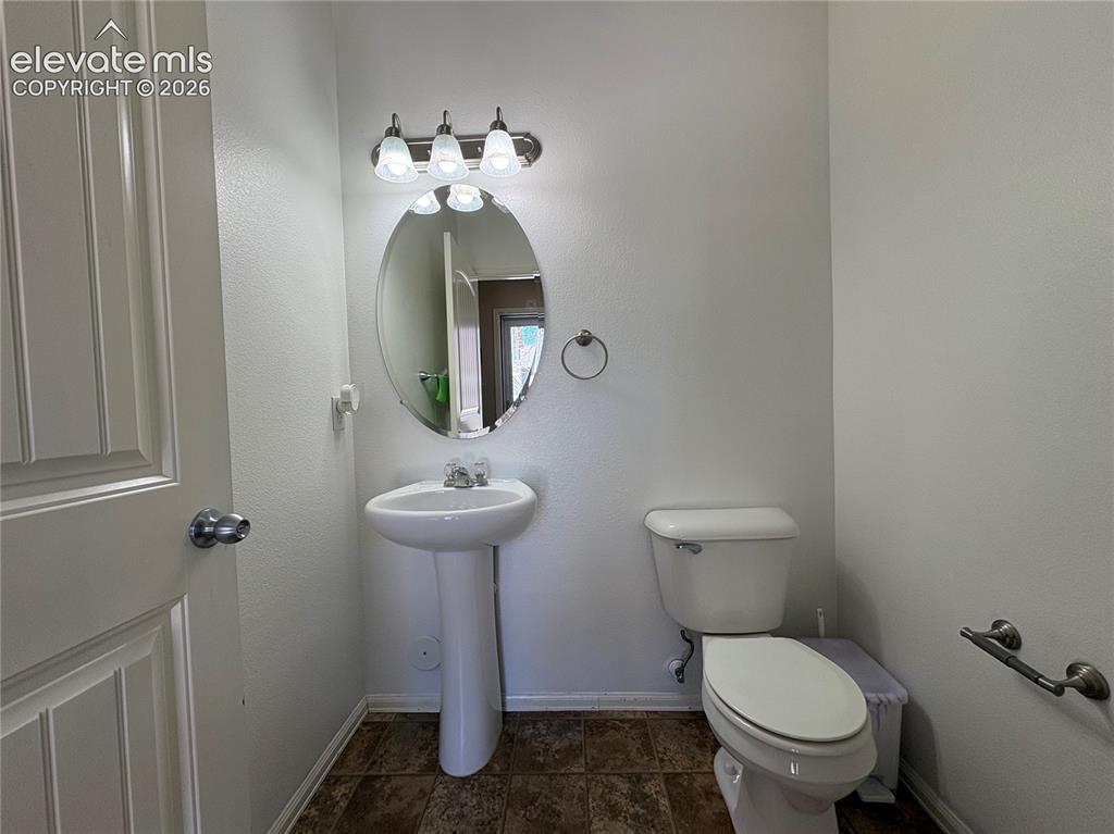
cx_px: 557
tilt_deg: -1.2
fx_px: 450
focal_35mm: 14
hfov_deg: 102.1
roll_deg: +2.0
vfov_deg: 85.6
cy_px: 417
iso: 80
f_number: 2.2
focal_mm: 2.22
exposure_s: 1/138
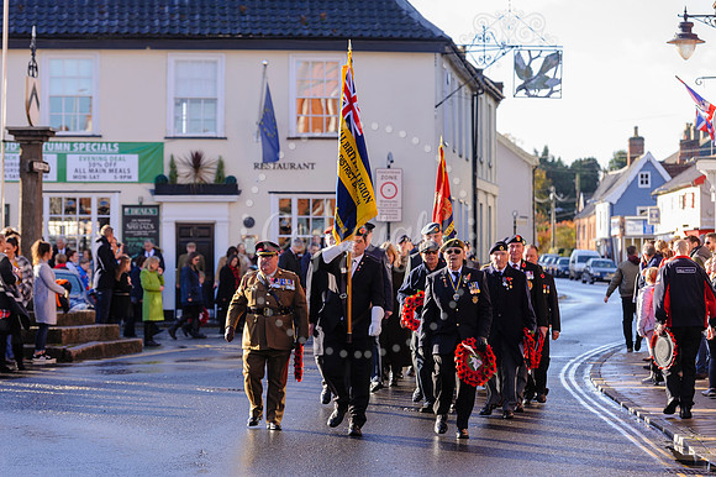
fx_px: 2426
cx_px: 358
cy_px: 238
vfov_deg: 11.2
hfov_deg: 16.8
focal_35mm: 122
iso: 400
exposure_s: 1/500
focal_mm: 120
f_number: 4.8
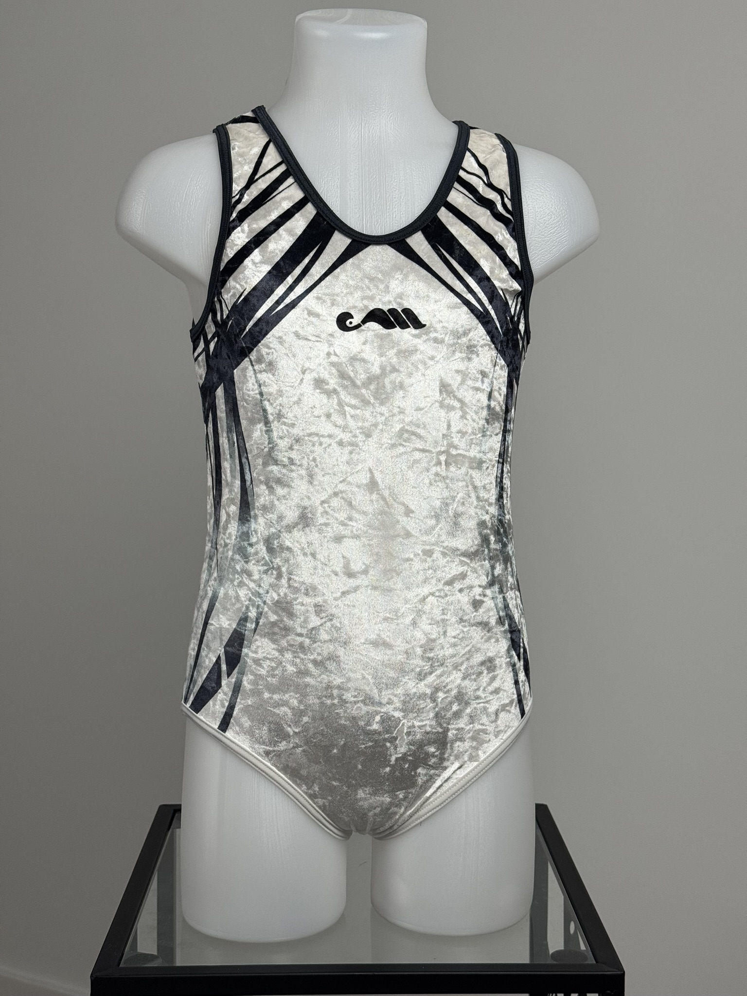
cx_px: 374
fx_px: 1381
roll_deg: +0.0
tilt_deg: -6.0
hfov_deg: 30.3
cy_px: 498
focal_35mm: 48
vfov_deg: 39.7
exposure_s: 1/186
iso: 50
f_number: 1.78
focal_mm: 6.76
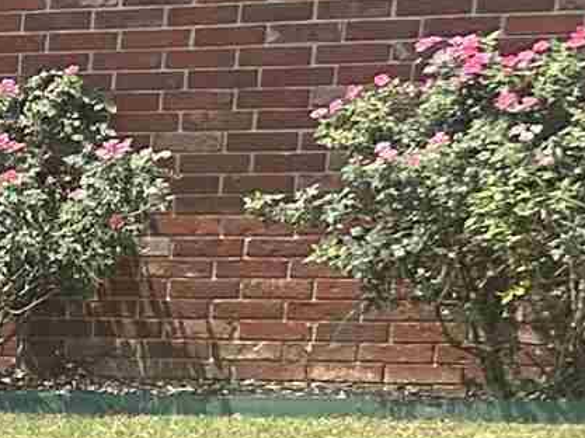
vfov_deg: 7.9
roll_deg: +2.6
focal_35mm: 177
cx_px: -1354
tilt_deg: -16.0
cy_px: 929
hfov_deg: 8.6
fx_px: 2989
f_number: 1.78
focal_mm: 6.86
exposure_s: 1/2469
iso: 80
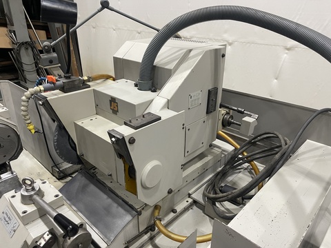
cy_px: 124
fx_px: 239
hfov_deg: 69.4
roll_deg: +0.2
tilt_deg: -24.6
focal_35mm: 25
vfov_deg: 54.9
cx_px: 166
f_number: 1.6
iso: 250
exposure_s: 1/60
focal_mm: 5.1
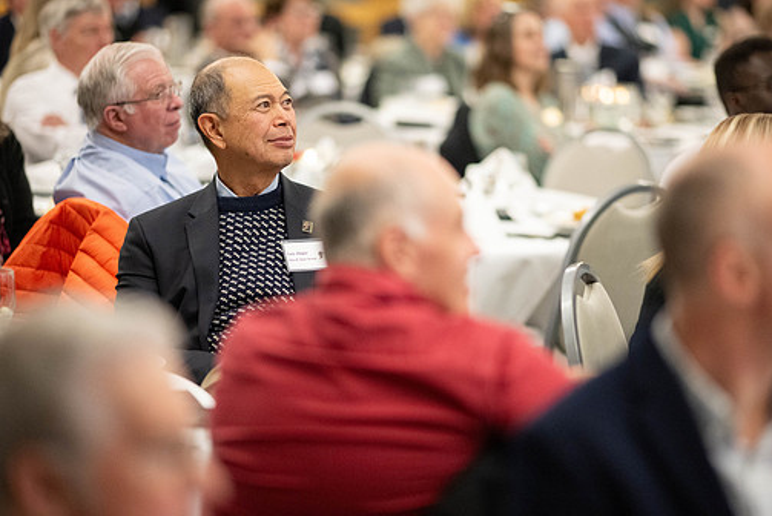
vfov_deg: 11.3
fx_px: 2596
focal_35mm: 121
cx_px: 421
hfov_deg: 16.9
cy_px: 260
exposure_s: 1/200
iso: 4000
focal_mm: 105
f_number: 1.4
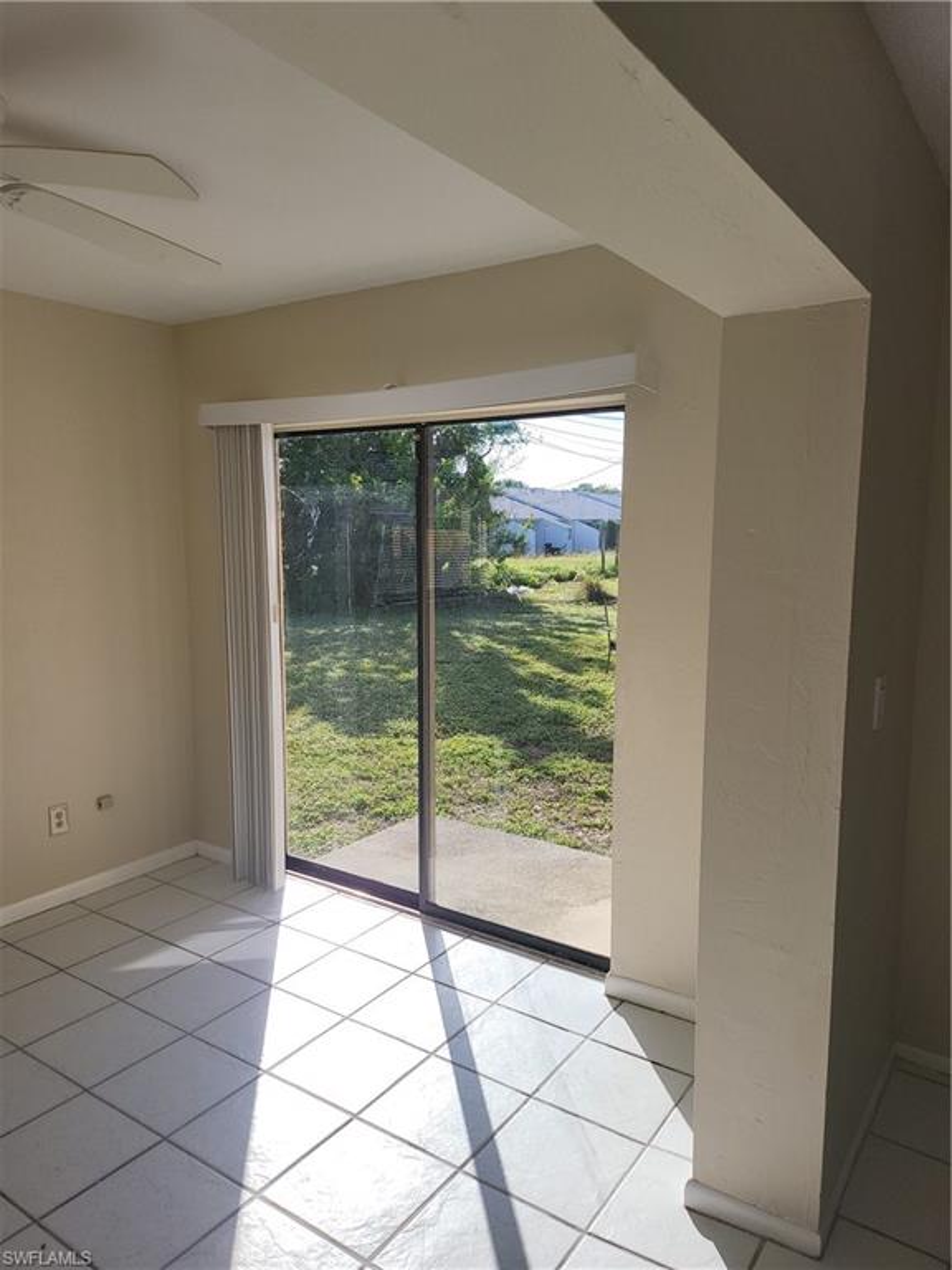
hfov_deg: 56.8
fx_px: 880
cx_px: 476
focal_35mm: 24
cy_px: 635
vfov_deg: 71.6
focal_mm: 5
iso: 40
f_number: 1.8
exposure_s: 1/2252
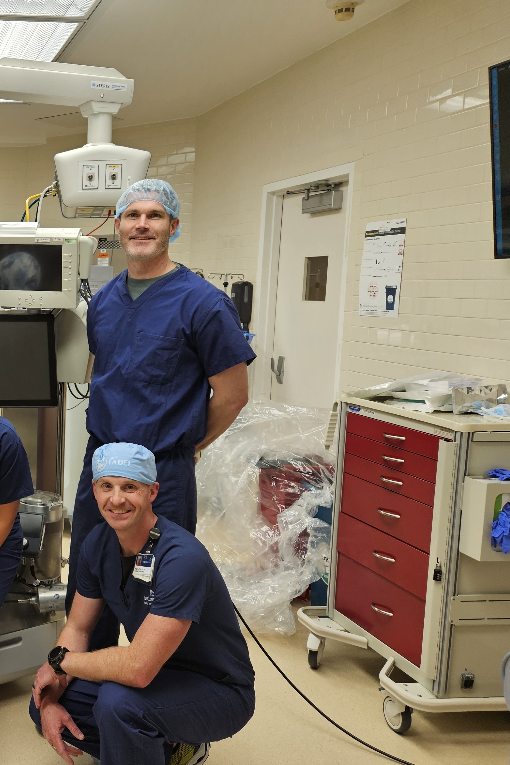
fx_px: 807
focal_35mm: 38
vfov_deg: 50.7
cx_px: -51
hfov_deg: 31.2
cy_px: 386
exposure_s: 1/120
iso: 50
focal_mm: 5.4
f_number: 1.8
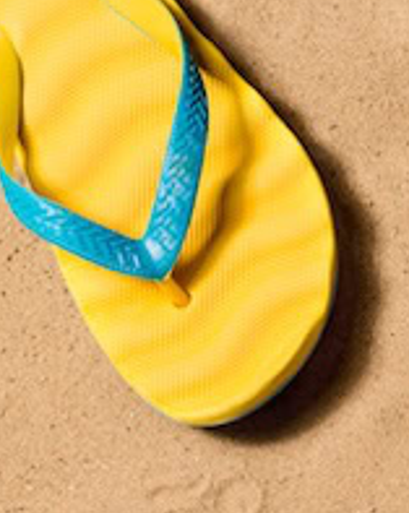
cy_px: 678
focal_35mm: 301
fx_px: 4565
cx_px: 469
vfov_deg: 6.4
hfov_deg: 5.1
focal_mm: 70
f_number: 16
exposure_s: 1/160
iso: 100
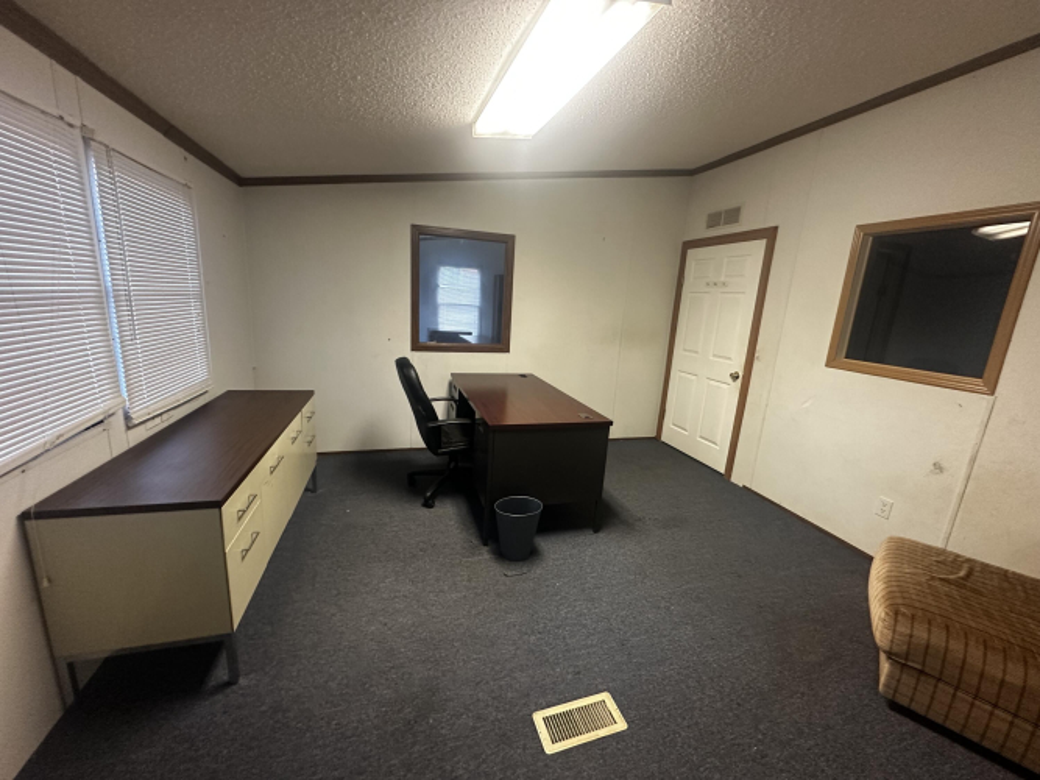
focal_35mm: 14
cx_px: 520
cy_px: 390
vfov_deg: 85.7
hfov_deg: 102.1
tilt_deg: -11.6
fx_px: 421
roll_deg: -3.8
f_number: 2.2
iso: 400
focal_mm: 2.22
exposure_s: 1/60
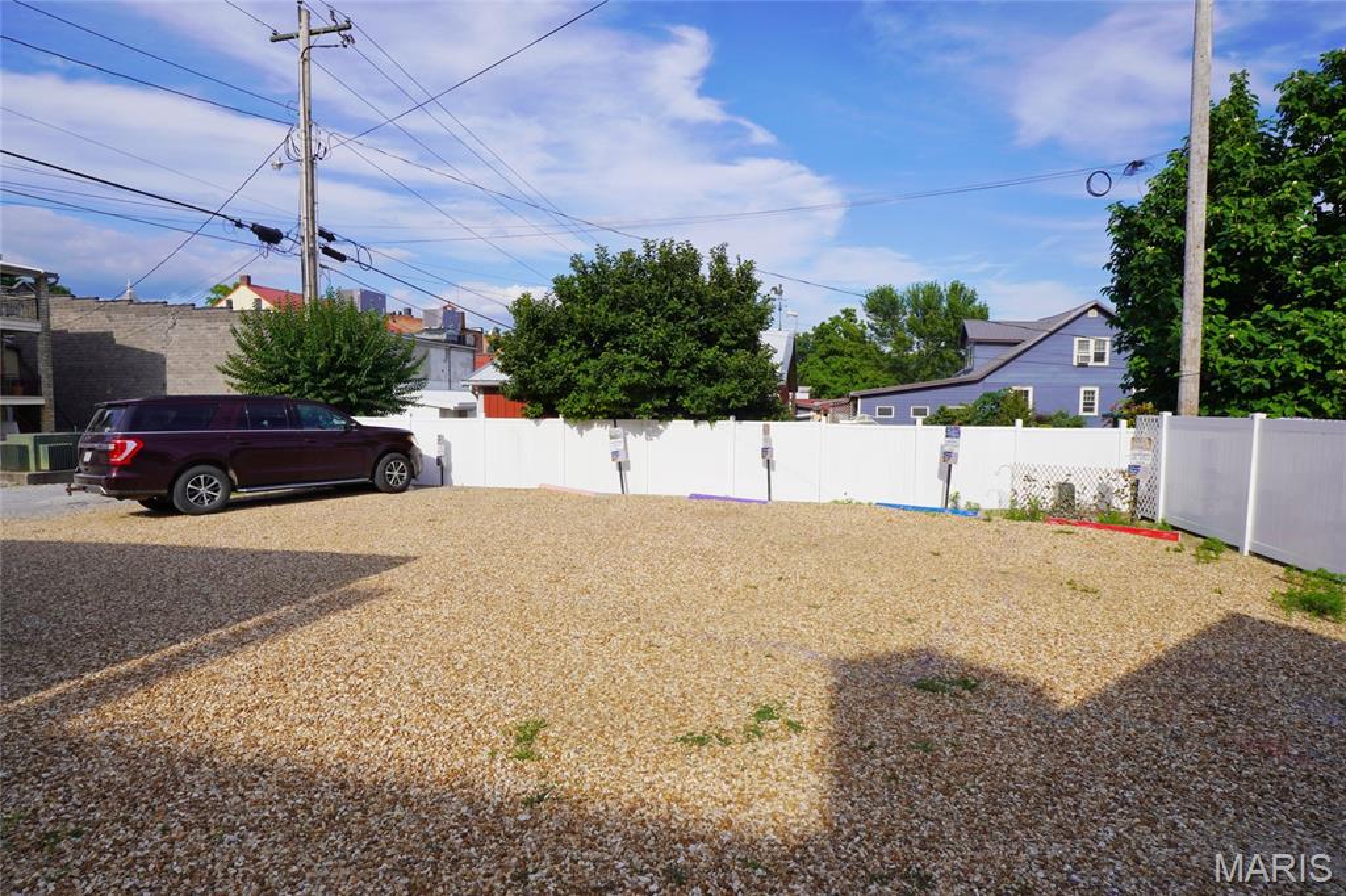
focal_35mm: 18
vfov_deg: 67.3
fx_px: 673
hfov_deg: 90.0
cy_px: 448
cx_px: 673
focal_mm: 12
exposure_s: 1/250
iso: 100
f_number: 10
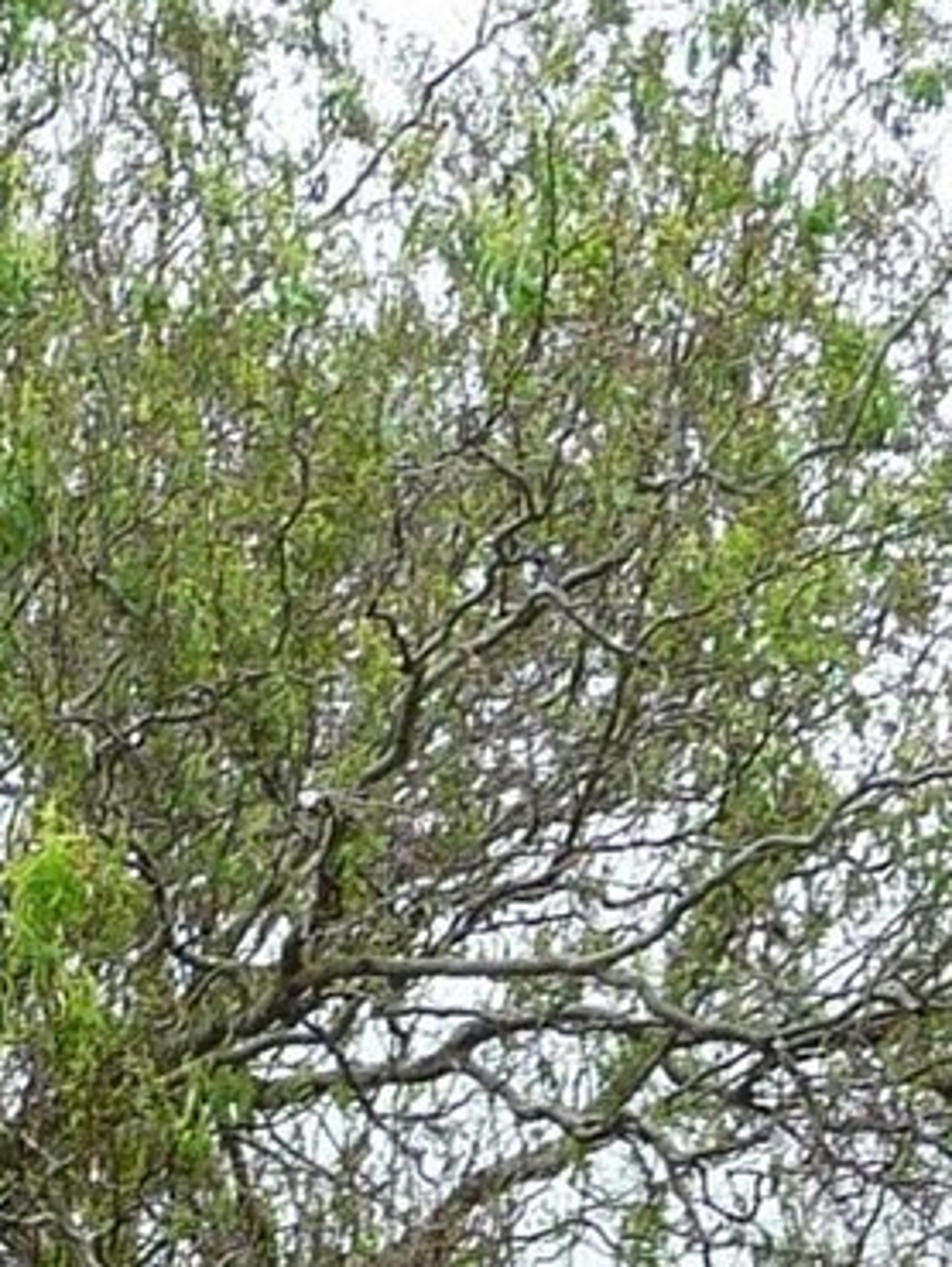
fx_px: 5128
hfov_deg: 10.2
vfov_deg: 12.7
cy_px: 2370
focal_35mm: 140
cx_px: -565
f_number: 3.3
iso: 100
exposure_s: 1/400
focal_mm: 4.7
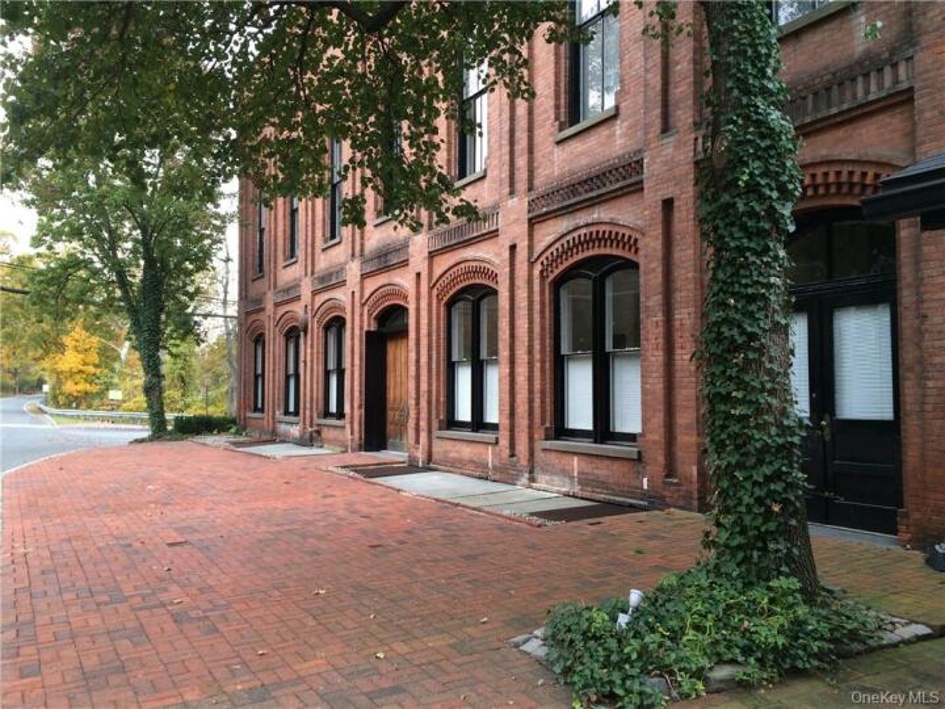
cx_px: 472
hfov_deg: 60.0
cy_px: 354
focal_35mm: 30
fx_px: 819
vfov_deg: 46.8
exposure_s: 1/60
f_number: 2.2
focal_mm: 4.12
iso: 50
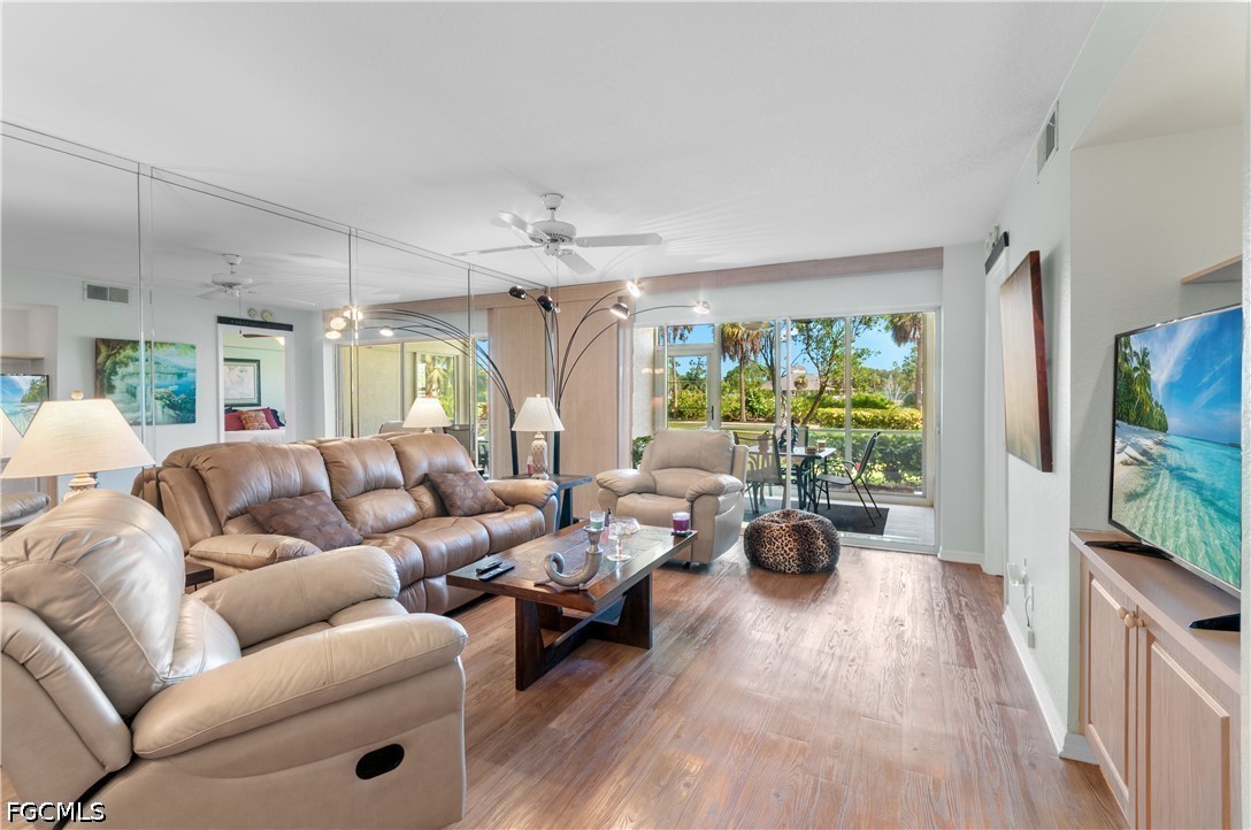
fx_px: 520
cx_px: 626
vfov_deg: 77.1
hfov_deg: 100.5
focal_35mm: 15
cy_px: 415
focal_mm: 10
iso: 200
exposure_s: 1/2
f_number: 8
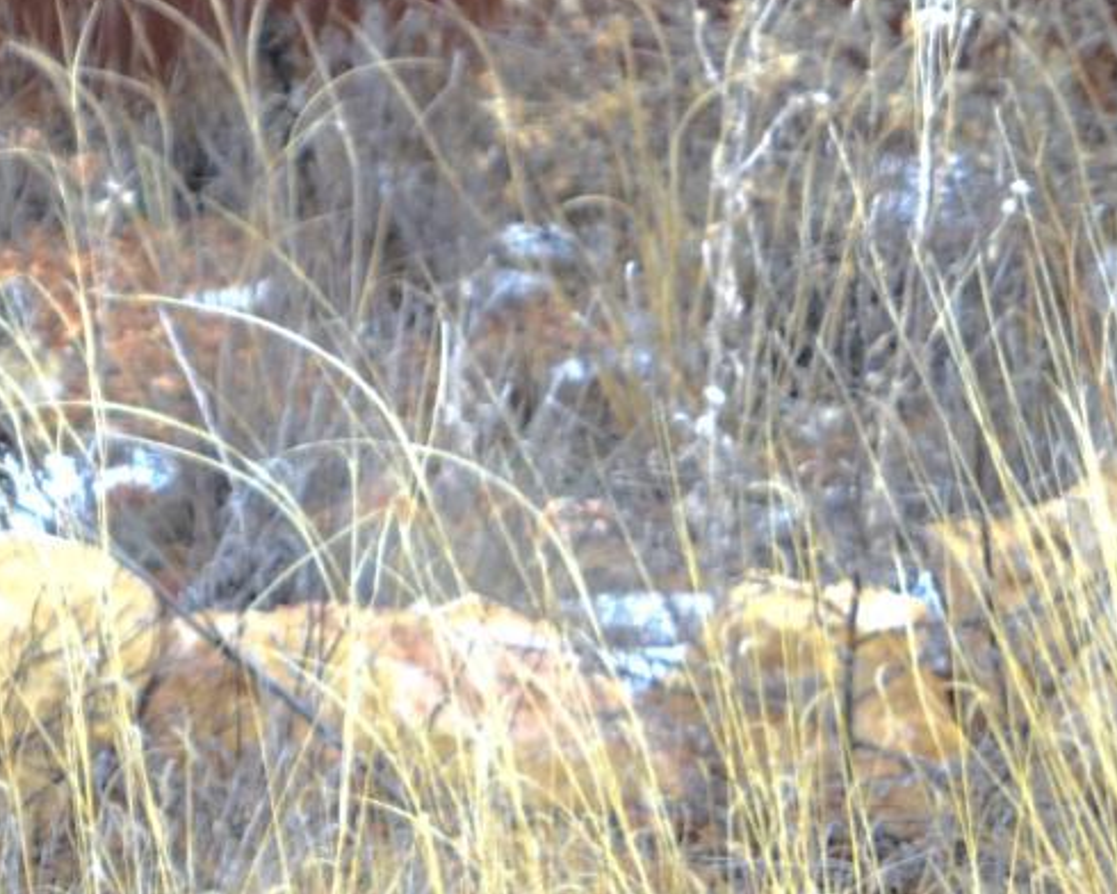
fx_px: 15666
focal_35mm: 474
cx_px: -1236
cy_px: -1026
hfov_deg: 4.0
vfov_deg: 3.2
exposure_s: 1/160
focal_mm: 55
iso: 100
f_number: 6.3
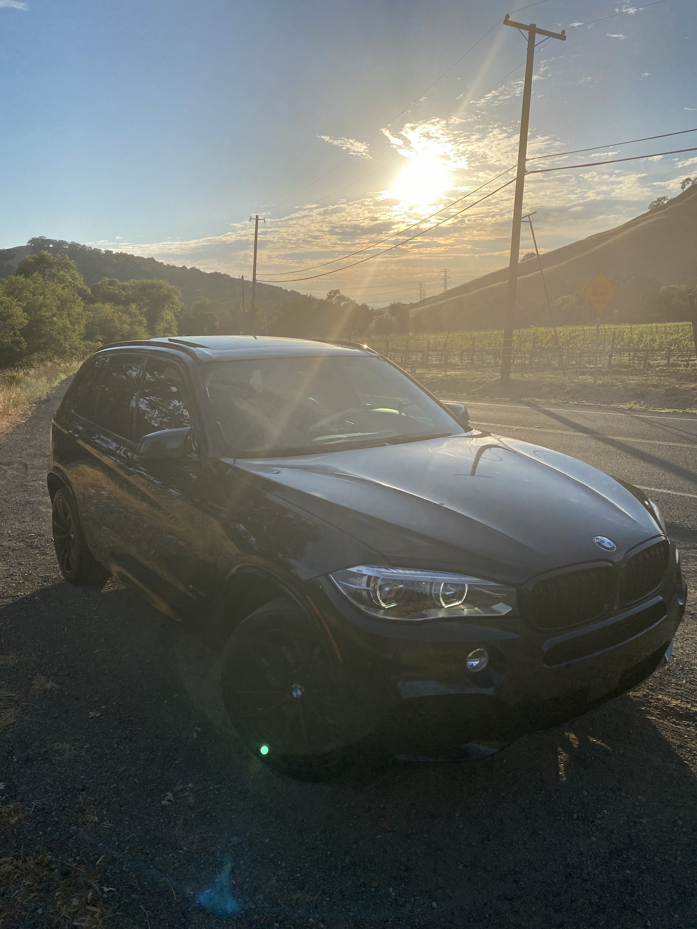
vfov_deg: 67.3
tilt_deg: -12.4
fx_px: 698
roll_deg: +1.6
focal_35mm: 26
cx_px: 348
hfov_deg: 53.1
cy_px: 464
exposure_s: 1/5025
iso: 32
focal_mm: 4.25
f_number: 1.8
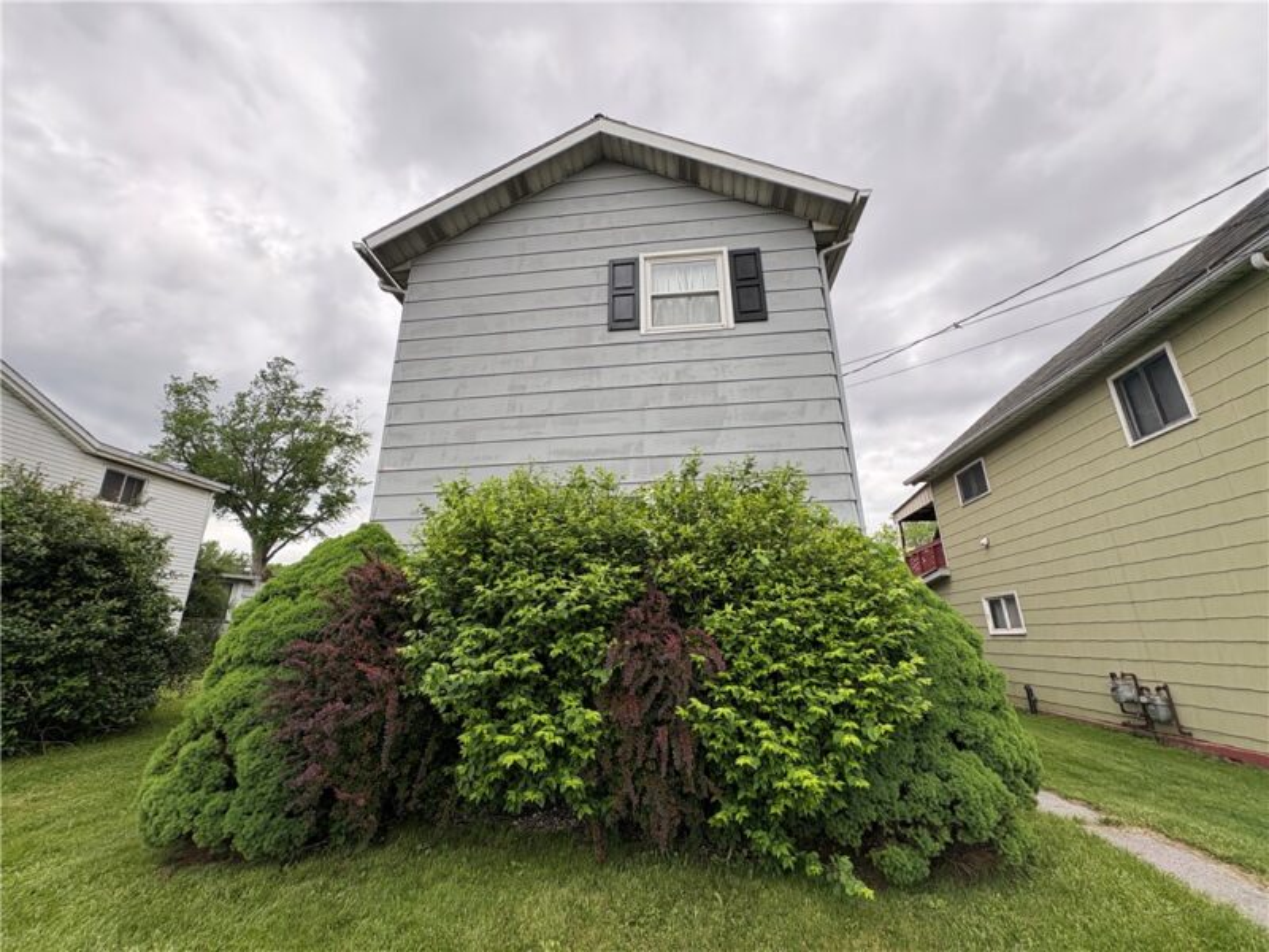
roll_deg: +0.5
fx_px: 513
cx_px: 634
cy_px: 476
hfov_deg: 102.1
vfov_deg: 85.7
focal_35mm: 14
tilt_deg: +19.1
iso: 40
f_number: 2.2
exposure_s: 1/430
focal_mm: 2.22
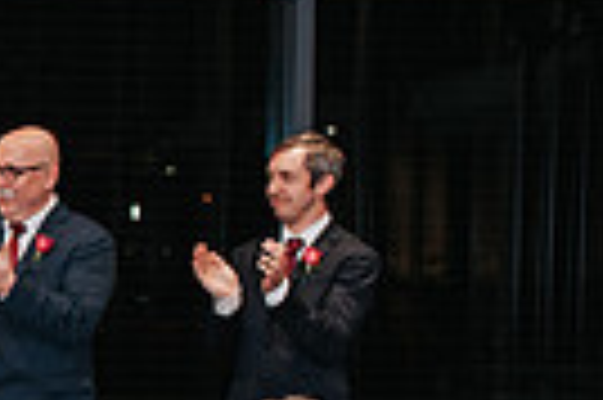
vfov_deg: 8.1
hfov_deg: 11.3
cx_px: -526
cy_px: 412
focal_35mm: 168
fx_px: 2811
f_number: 2.8
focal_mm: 35
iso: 1000
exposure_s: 1/200
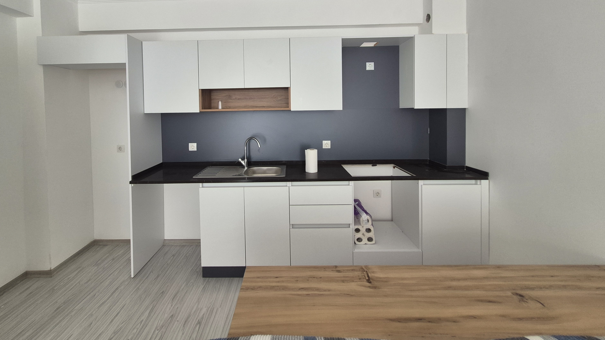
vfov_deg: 68.6
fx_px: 241
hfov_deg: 102.9
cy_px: 114
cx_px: 288
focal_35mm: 15
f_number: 2.2
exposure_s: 1/100
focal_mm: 1.74
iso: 80
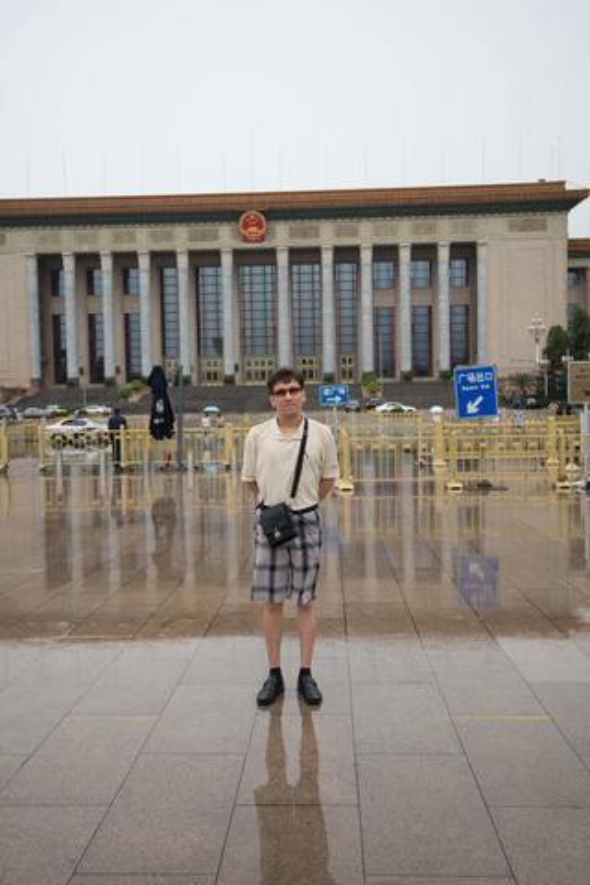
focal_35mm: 35
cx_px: 295
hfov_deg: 37.9
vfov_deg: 54.4
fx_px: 860
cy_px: 442
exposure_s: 1/125
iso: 200
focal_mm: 35
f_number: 4.8
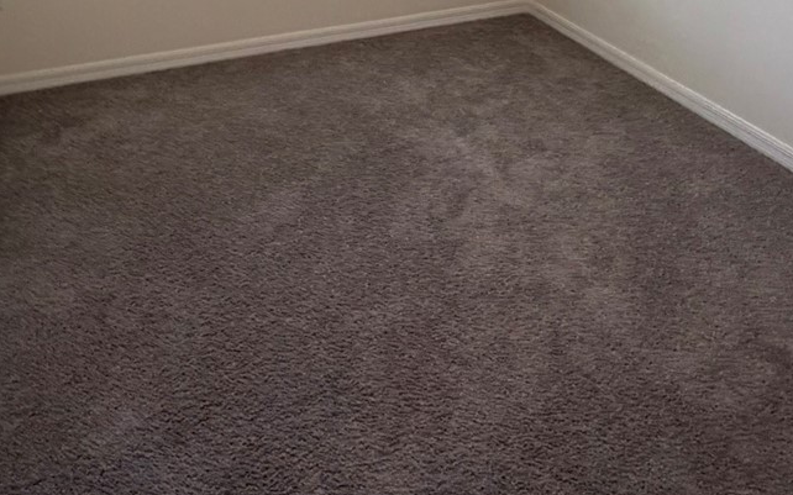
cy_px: -128
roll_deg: +0.2
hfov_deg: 52.7
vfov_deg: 28.8
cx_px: 410
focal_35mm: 37
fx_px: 799
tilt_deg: -12.0
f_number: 2.2
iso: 250
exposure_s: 1/120
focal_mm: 2.22
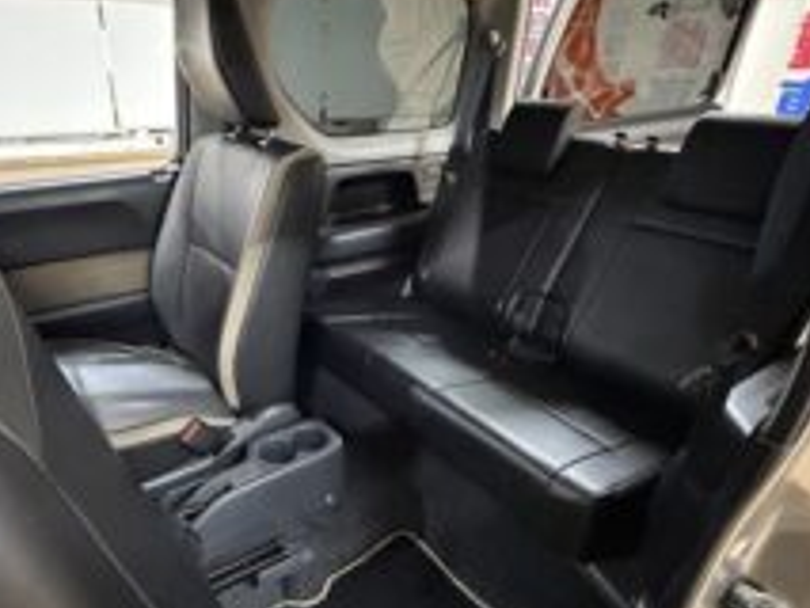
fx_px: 538
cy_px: 348
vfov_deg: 58.7
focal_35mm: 23
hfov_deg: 73.2
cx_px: 327
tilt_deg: -27.1
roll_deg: +0.5
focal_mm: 2.22
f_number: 2.2
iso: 1250
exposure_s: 1/33
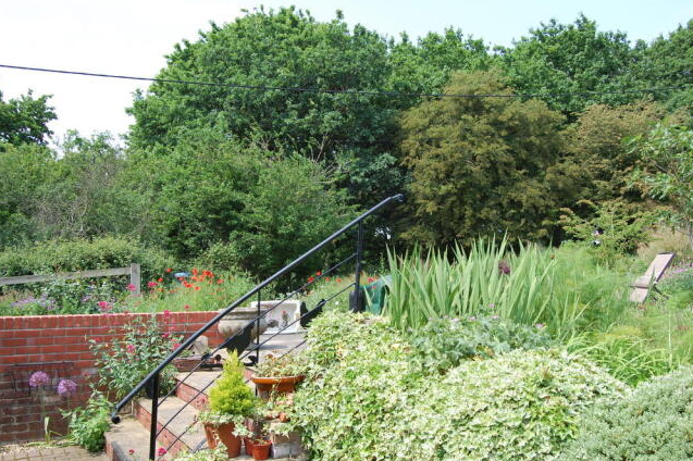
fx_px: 683
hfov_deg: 53.8
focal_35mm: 36
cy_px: 234
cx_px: 350
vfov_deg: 37.3
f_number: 7.1
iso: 200
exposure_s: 1/200
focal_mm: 23
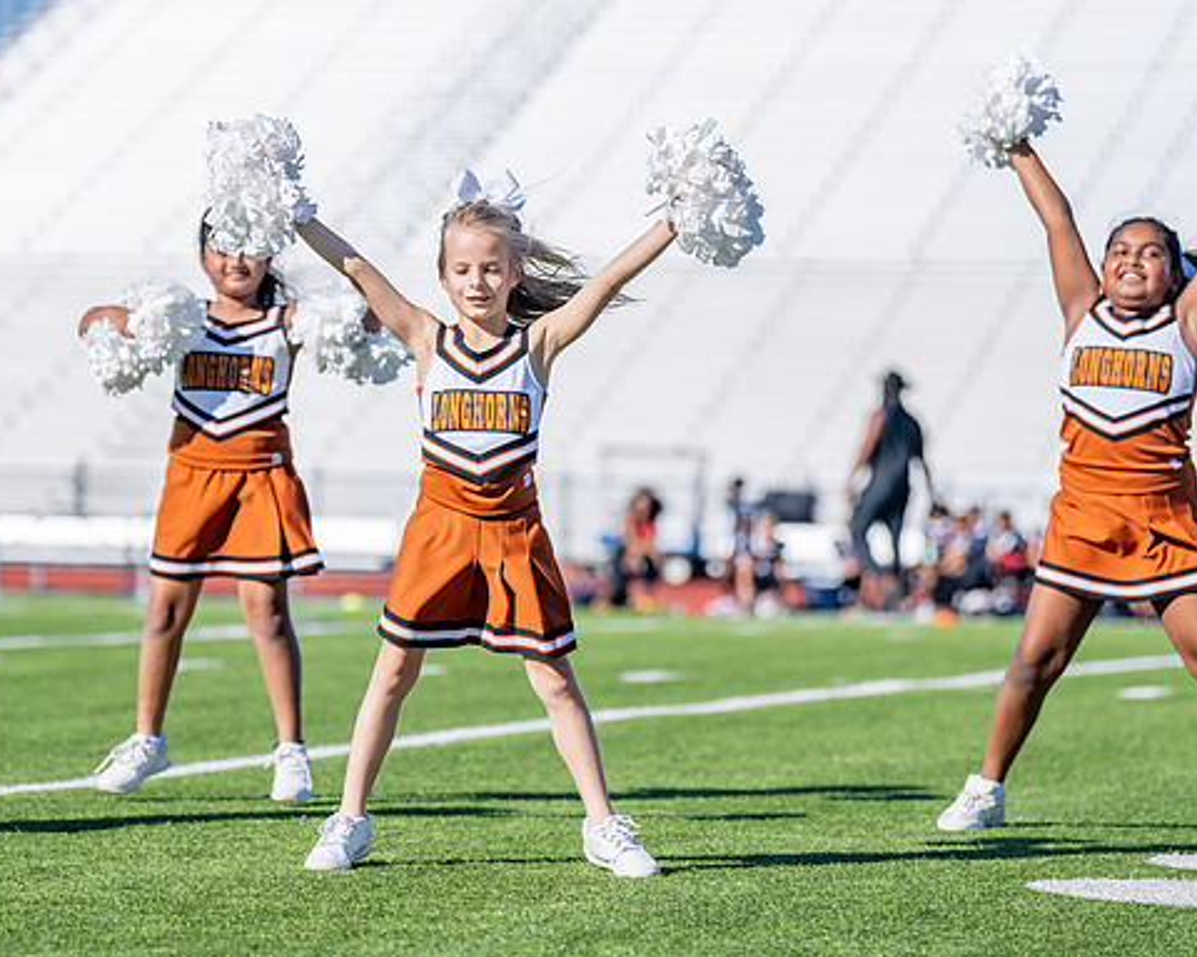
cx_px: 460
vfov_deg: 8.8
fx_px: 6200
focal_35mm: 175
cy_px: 473
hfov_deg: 11.0
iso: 100
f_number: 2.8
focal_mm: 116
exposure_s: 1/2500
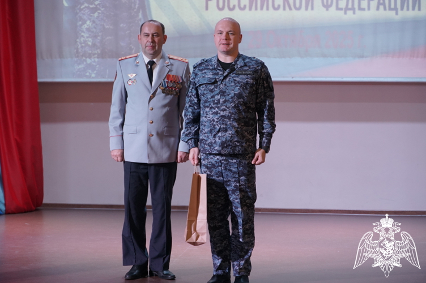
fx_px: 1543
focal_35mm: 130
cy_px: 142
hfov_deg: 15.7
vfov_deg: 10.5
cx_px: 213
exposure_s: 1/50
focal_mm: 87
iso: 1000
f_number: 5.6
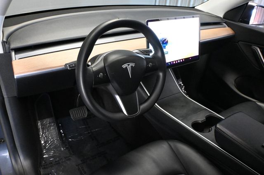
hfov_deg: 62.0
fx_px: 220
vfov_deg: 43.6
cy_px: 88
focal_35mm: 30
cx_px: 132
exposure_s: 1/60
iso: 7200
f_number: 3.8
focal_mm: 20
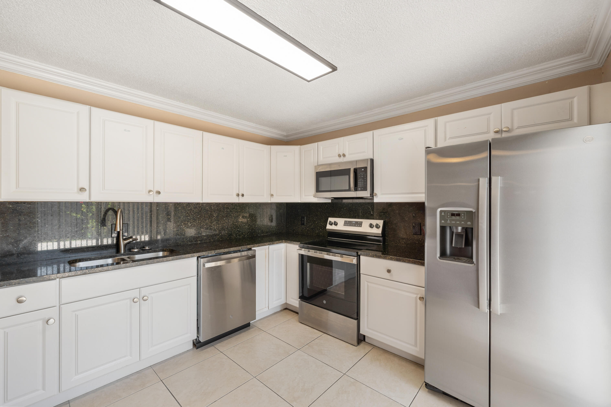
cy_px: 204
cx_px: 306
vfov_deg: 81.2
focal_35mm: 14
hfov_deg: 104.3
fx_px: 238
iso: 250
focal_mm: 14
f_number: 9
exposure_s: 1/13
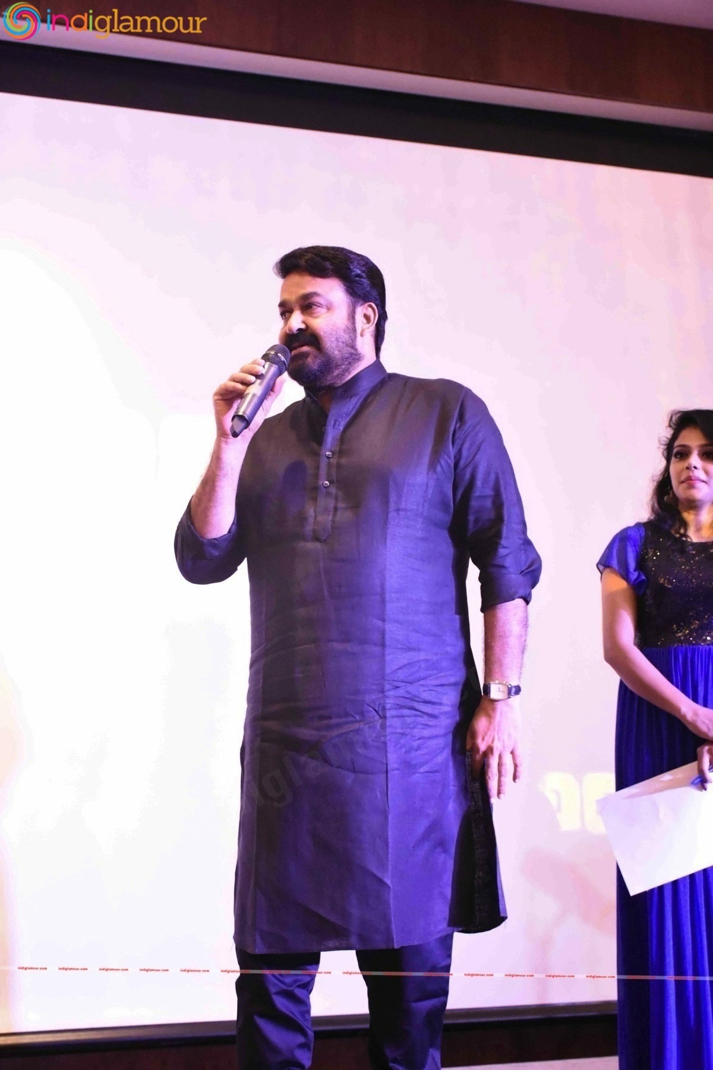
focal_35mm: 45
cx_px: 356
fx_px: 1337
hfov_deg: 29.9
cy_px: 535
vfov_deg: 43.6
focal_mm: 30
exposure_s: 1/100
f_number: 4
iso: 8000
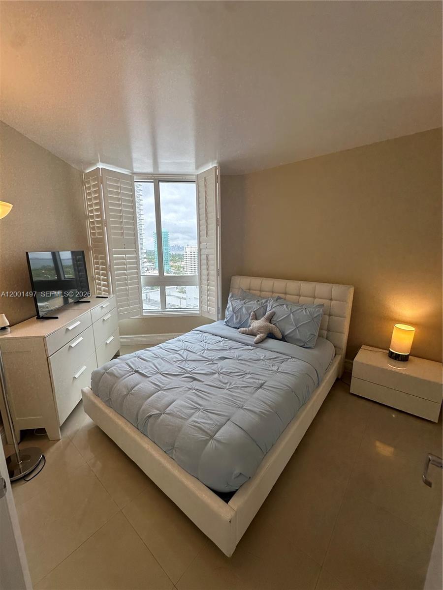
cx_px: 222
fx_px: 239
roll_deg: +0.1
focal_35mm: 14
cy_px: 295
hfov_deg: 85.7
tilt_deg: -9.5
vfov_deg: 102.1
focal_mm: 2.22
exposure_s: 1/164
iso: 40
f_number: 2.2
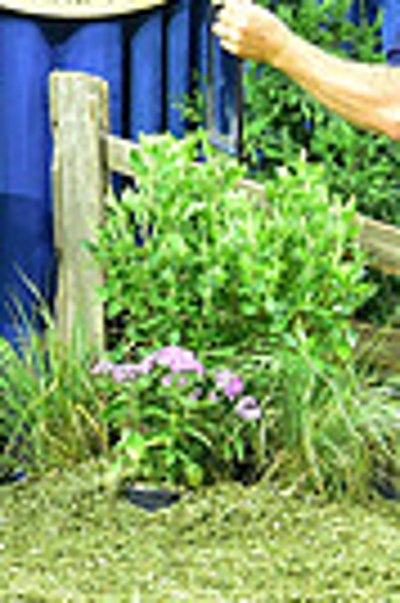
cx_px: -849
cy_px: -4
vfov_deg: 11.8
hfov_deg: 7.0
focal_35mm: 173
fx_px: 2891
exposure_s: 1/160
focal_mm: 40
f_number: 4.5
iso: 2500
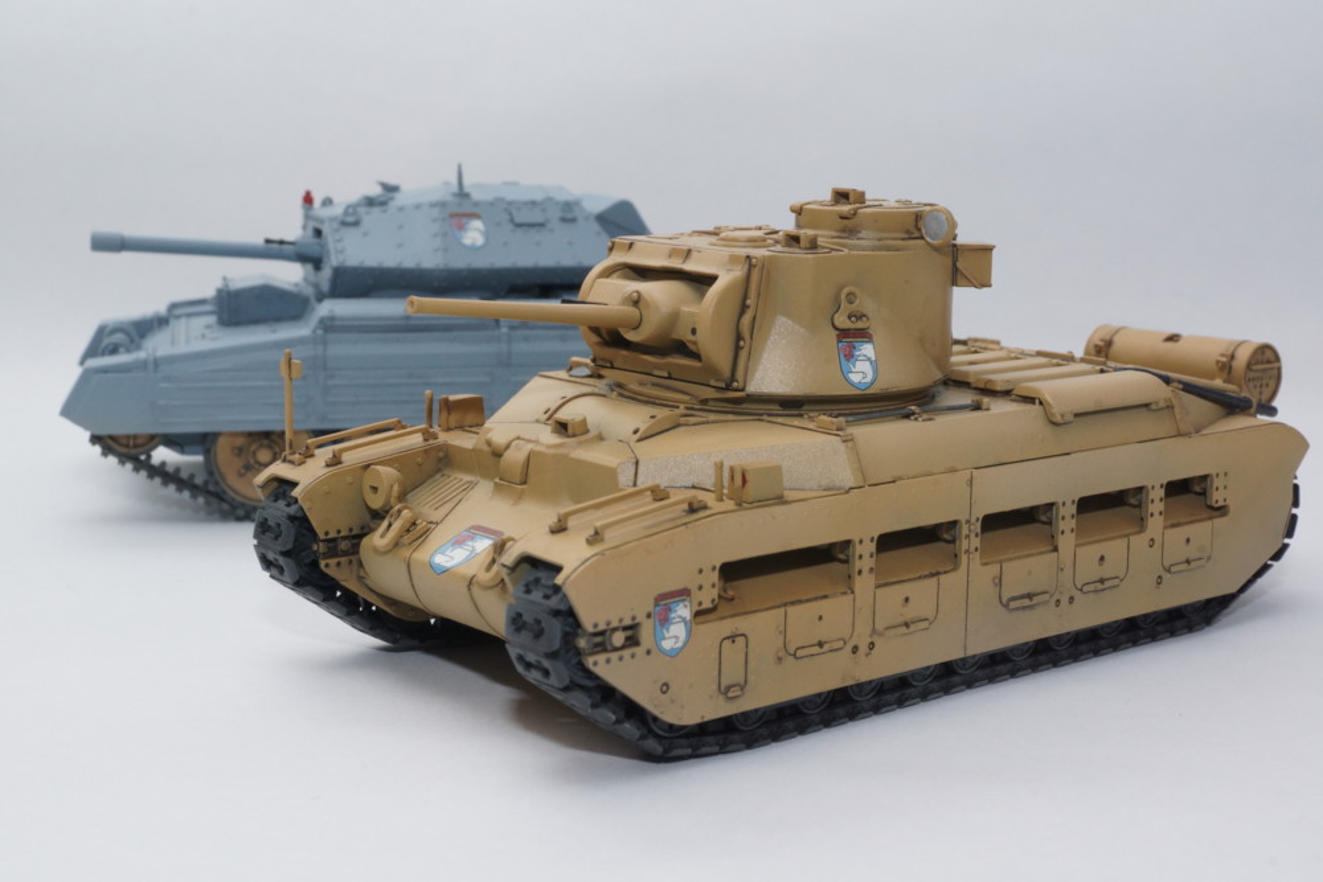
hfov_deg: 37.8
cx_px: 662
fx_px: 1930
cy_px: 441
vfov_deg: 25.8
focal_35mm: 52
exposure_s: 1/60
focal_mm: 35
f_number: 22
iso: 400
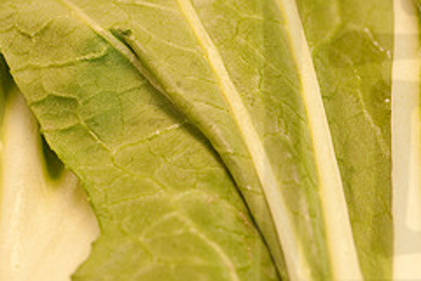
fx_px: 2106
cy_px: -15
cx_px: 505
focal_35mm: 180
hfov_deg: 11.2
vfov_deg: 7.6
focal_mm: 50
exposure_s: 1/160
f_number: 6.3
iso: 200
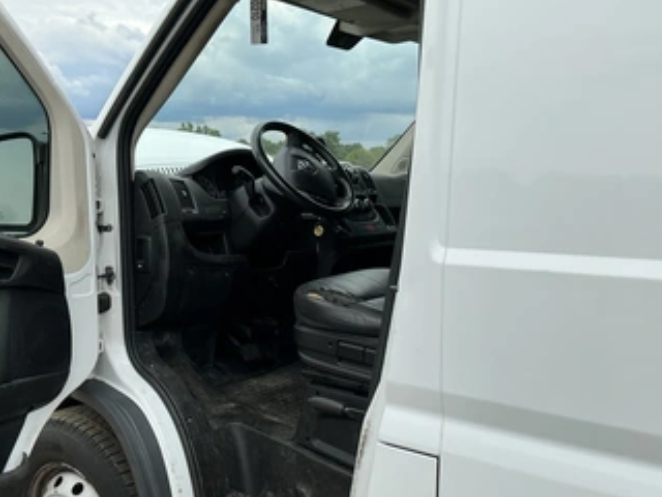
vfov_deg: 40.6
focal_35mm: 35
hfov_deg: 52.2
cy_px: 277
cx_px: 259
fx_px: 669
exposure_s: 1/883
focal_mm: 3
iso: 25
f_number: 1.8
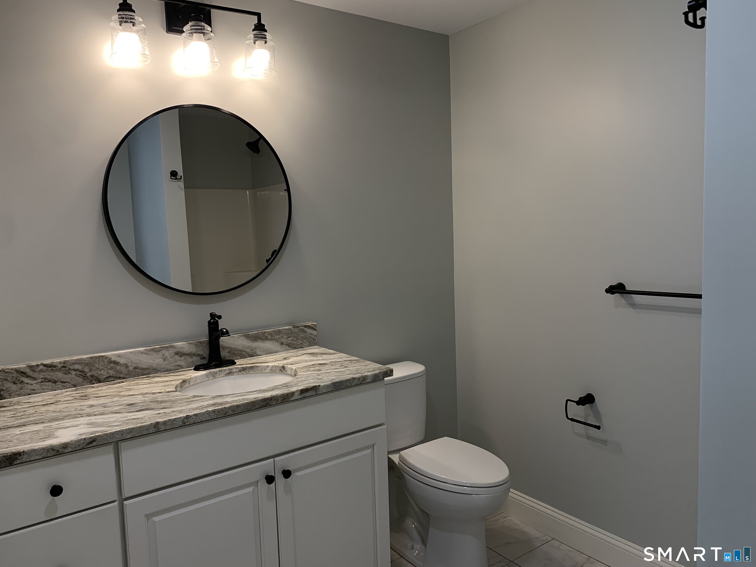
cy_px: 284
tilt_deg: -5.9
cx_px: 378
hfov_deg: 67.3
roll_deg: +2.3
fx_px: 568
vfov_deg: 53.1
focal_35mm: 26
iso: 25
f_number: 1.8
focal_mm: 4.25
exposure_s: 1/120
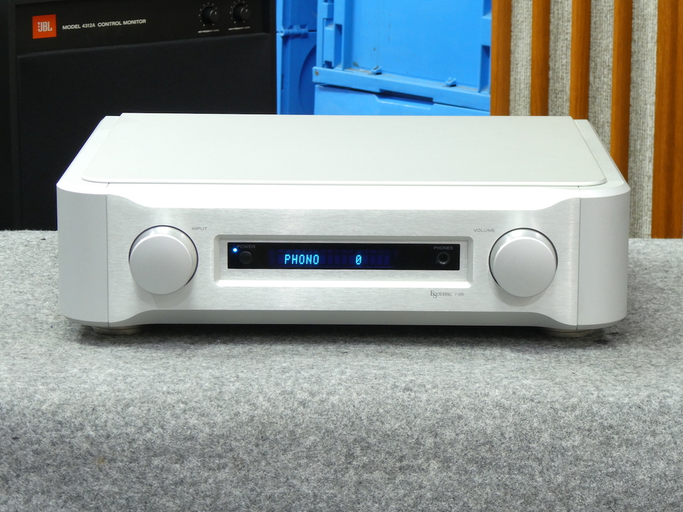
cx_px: 342
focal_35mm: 106
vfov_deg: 14.0
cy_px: 256
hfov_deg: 18.5
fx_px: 2091
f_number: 5.1
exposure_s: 1/3.2
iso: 200
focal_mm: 19
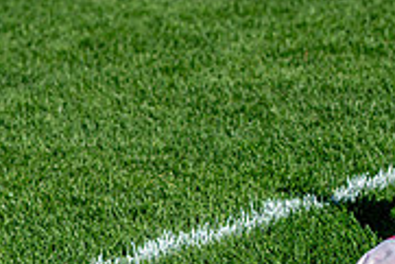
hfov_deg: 6.1
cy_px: 245
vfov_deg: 4.1
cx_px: 417
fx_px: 3690
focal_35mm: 336
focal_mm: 70
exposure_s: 1/2000
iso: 110
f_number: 3.2
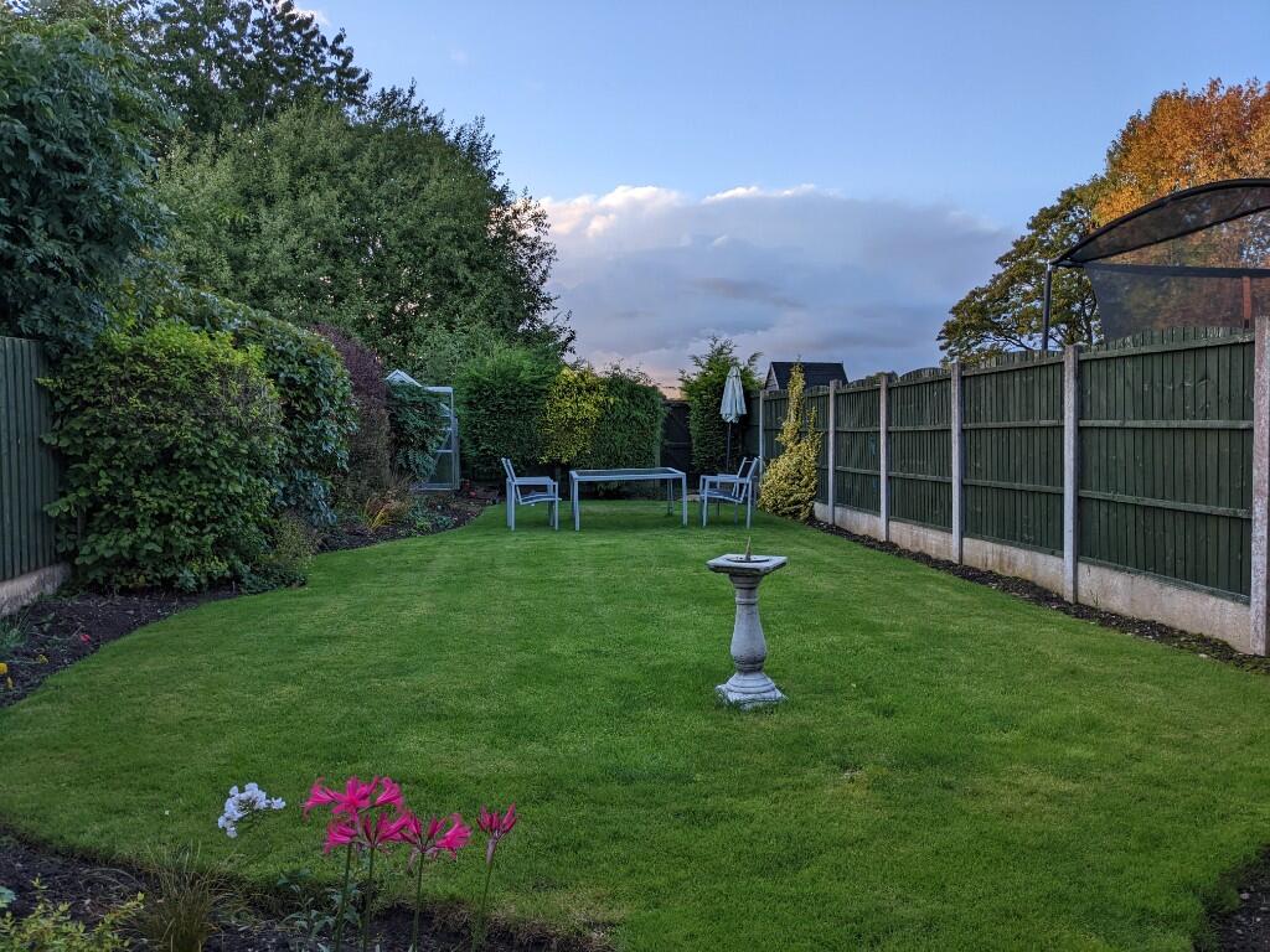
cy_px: 476
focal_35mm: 27
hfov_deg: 65.3
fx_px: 991
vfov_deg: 51.4
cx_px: 635
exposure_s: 1/557
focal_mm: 4.38
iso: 54
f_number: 1.73
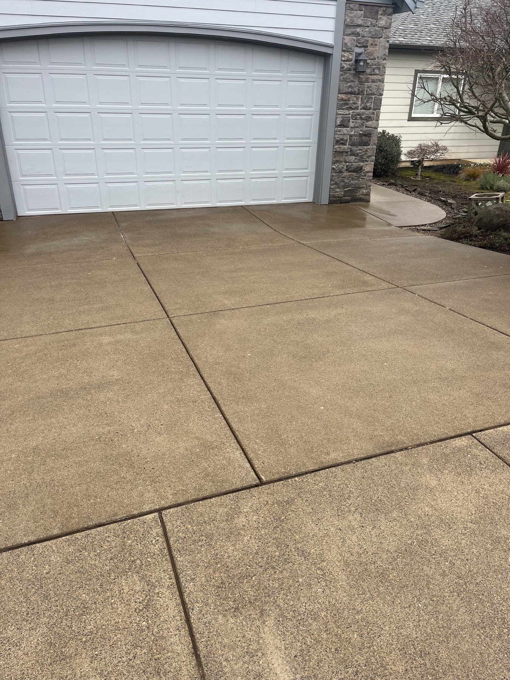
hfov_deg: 53.1
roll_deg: -0.6
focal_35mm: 26
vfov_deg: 67.3
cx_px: 255
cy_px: 340
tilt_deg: -24.7
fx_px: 511
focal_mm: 5.1
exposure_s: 1/621
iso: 50
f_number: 1.6
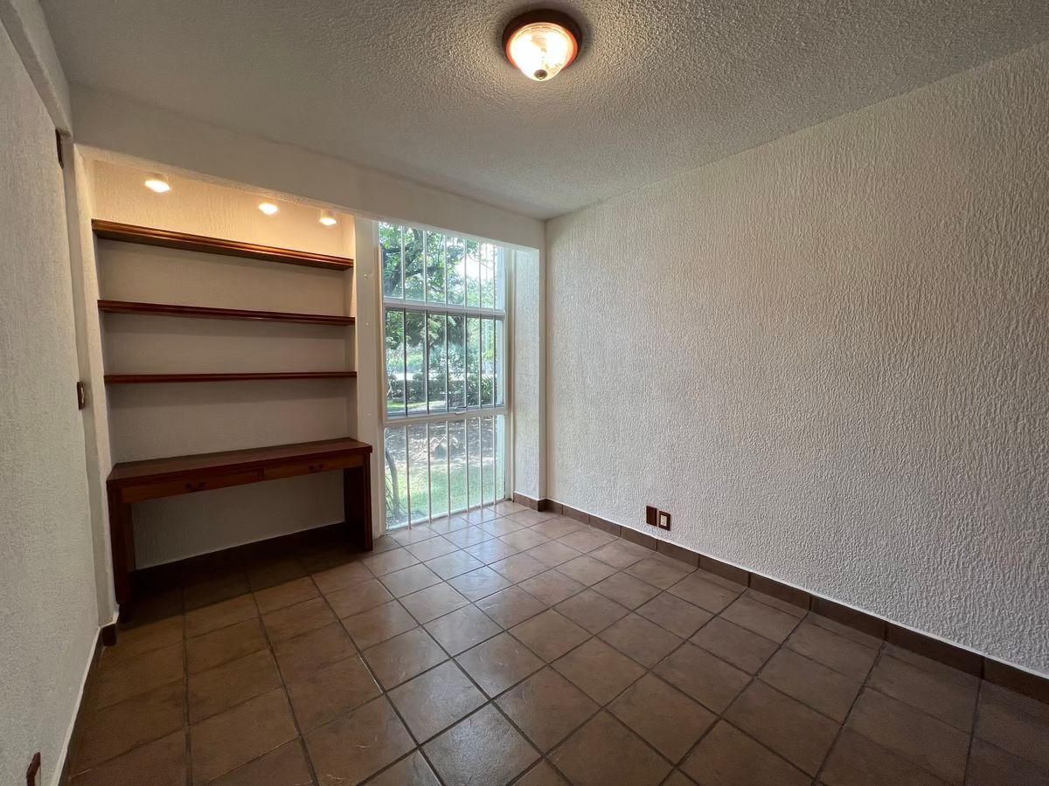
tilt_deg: -4.1
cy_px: 393
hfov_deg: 106.2
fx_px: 394
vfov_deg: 89.9
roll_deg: -0.2
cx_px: 524
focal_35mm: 13
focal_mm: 1.57
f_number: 1.8
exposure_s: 1/120
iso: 64
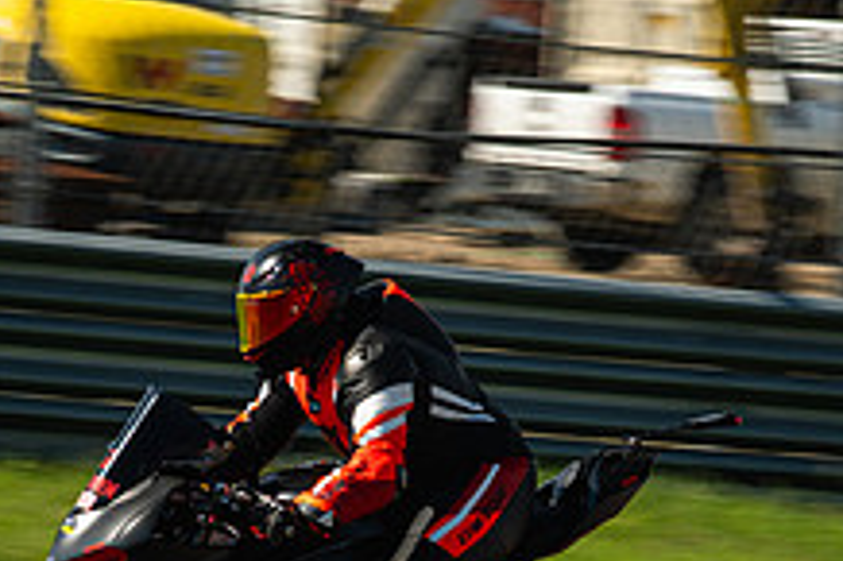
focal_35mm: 400
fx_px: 9359
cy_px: 555
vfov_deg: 3.4
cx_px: 360
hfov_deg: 5.2
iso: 160
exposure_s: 1/320
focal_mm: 100
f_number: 6.4
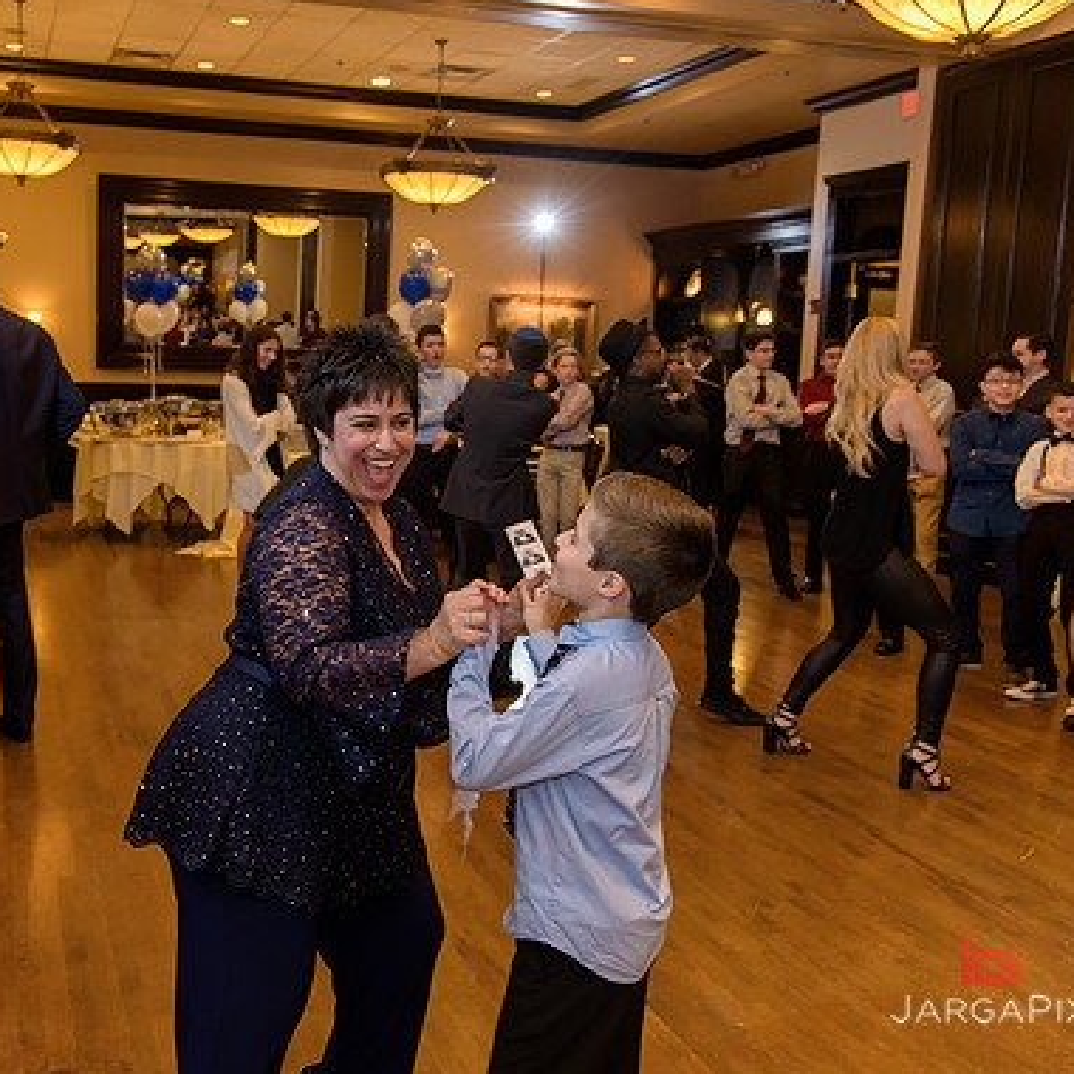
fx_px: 1229
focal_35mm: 35
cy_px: 538
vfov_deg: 47.2
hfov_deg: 46.3
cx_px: 342
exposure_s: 1/125
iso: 1600
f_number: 3.2
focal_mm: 27
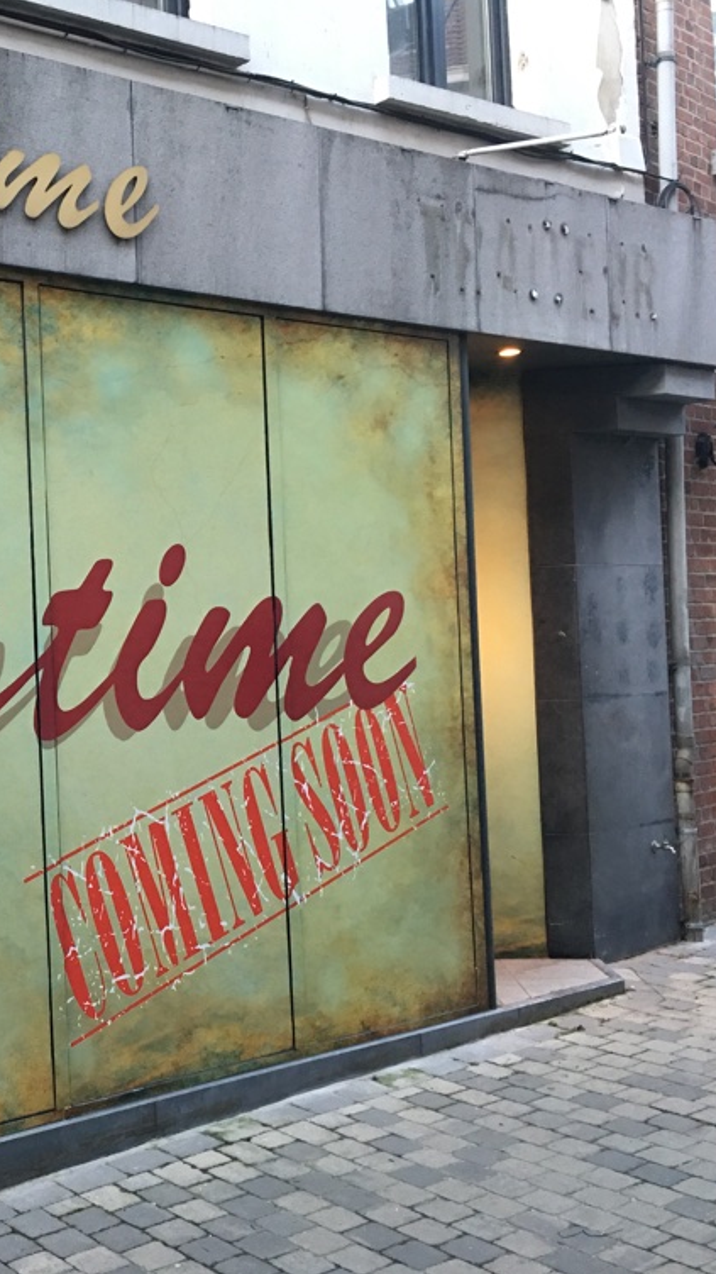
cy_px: 644
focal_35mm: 43
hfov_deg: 26.0
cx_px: -37
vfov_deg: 47.4
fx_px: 1451
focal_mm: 4.15
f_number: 2.2
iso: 80
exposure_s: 1/17
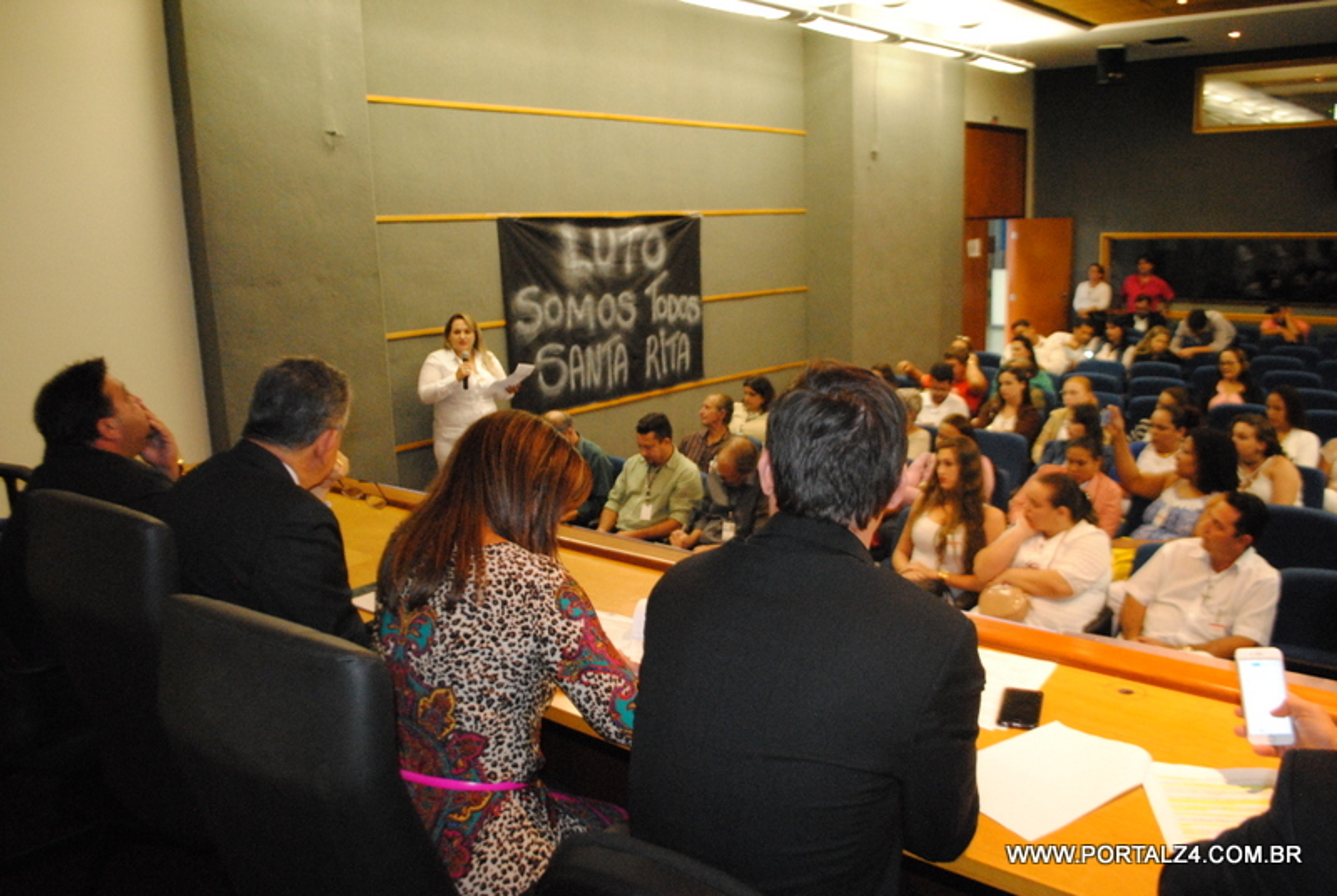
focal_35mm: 27
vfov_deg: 48.1
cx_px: 668
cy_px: 448
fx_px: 1004
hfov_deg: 67.3
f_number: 3.5
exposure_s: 1/30
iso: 1600
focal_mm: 18
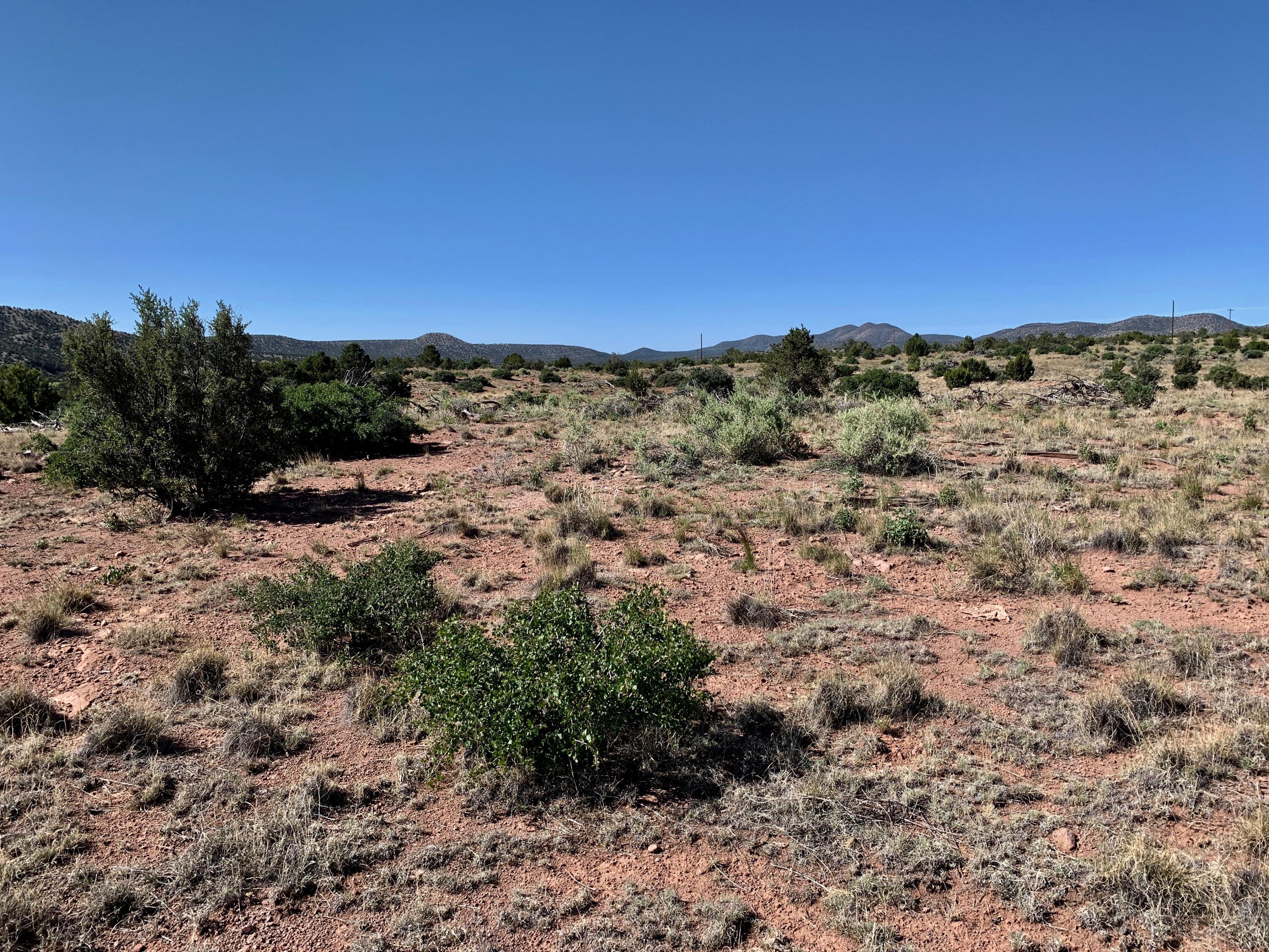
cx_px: 634
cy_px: 476
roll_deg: -0.4
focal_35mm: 26
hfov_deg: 67.3
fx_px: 953
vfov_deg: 53.1
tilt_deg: -4.9
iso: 25
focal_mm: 4.25
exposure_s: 1/2075
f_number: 1.8
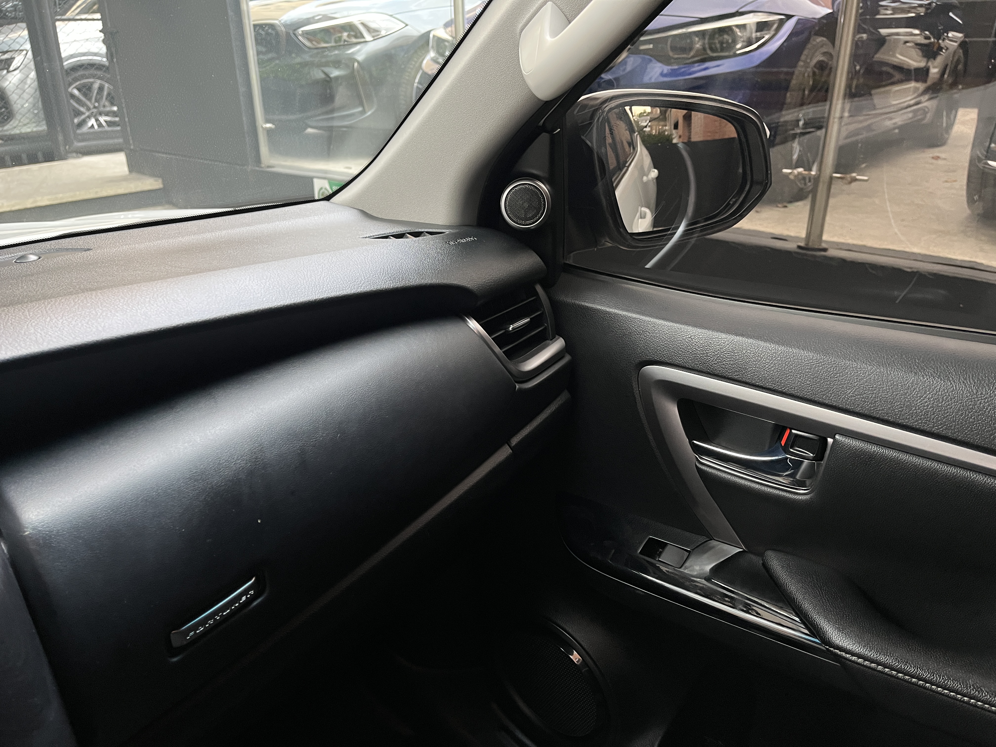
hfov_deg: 67.3
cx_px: 498
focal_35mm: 26
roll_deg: +0.3
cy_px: 374
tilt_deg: -23.7
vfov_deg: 53.1
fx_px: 748
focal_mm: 5.1
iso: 125
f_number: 1.6
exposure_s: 1/77
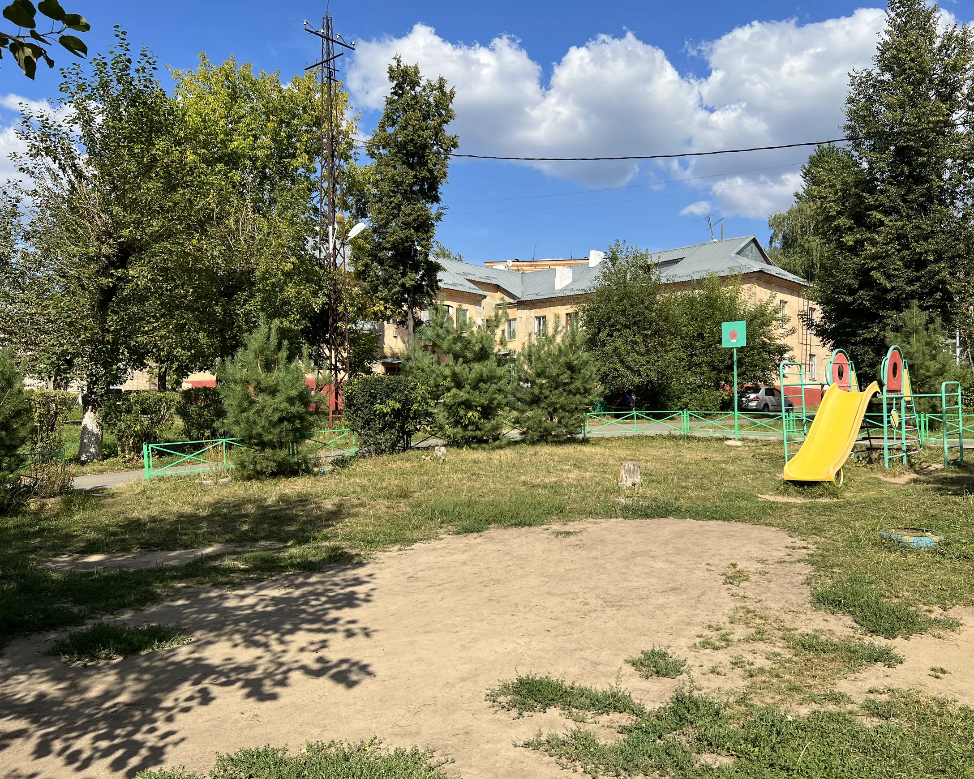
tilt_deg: +1.1
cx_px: 510
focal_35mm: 28
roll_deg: -1.0
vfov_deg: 51.5
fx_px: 807
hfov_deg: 62.2
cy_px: 400
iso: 50
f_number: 1.5
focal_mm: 5.7
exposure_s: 1/3968
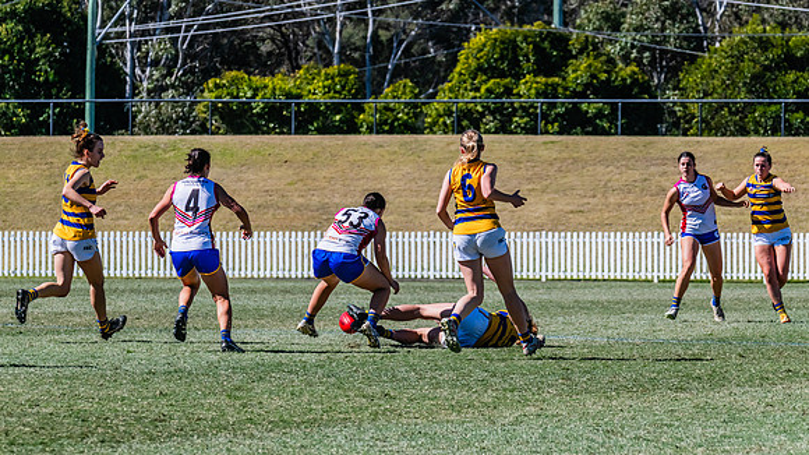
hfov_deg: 7.2
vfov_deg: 4.1
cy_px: 255
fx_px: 6386
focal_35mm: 298
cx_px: 390
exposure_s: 1/1600
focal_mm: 270
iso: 800
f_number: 11
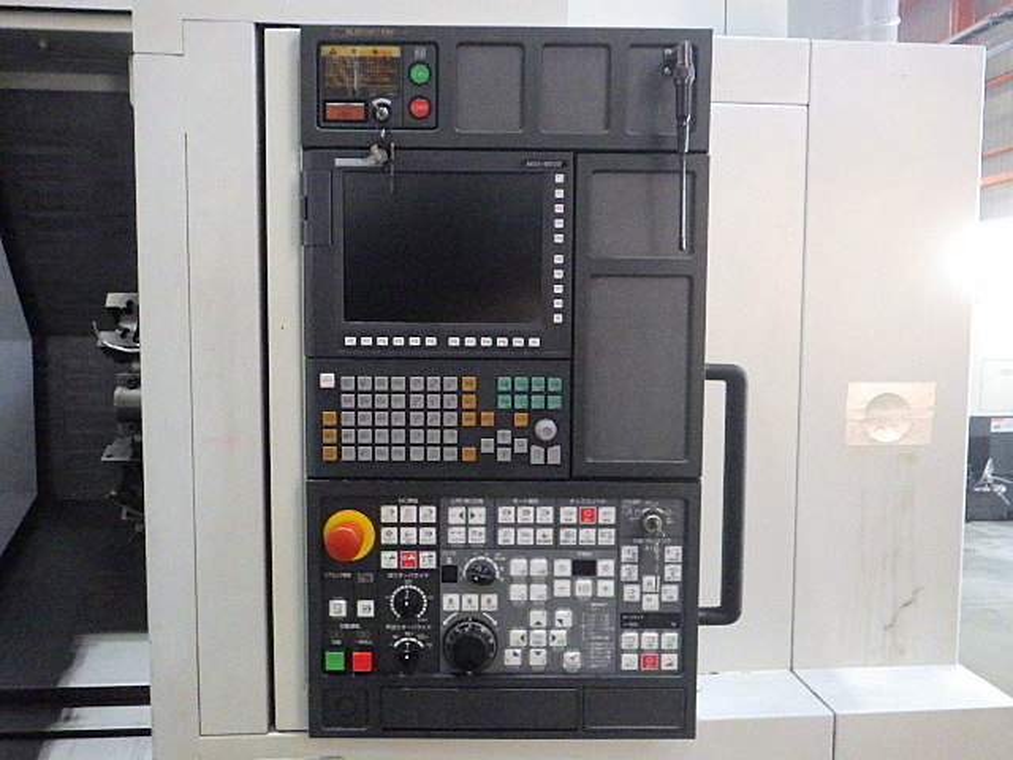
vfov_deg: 49.7
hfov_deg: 63.4
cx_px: 506
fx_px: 819
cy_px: 380
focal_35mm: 28
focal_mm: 5
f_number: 3.5
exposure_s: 1/45
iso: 800
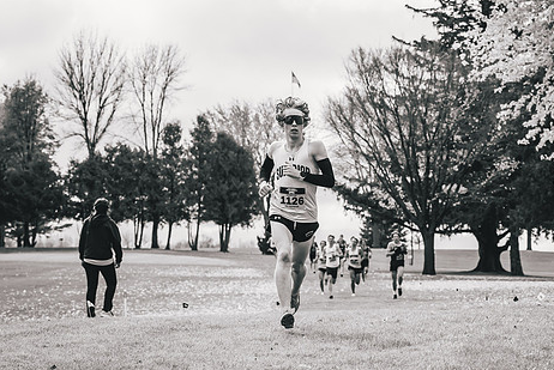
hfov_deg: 14.2
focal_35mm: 144
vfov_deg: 9.5
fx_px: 2218
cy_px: 195
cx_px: 291
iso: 400
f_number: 6.3
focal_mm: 100
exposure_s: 1/1250
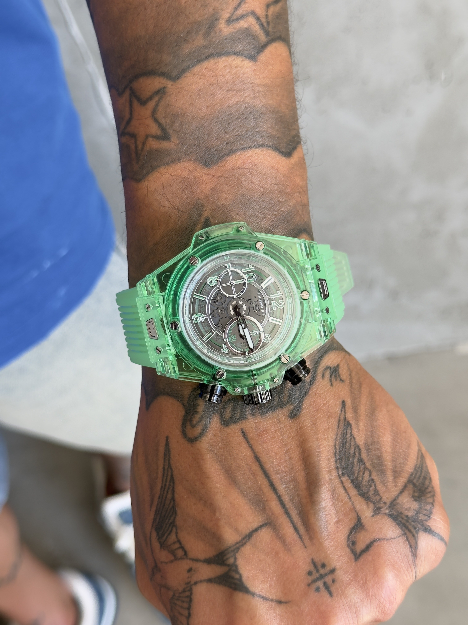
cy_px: 312
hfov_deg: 30.3
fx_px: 865
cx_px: 234
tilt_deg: -58.1
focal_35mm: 48
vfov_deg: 39.7
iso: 100
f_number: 1.78
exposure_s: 1/109
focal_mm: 6.76
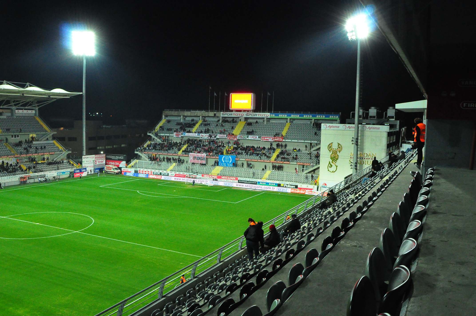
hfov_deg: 57.3
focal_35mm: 33
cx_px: 238
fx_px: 436
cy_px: 158
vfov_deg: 39.9
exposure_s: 1/80
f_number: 9
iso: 3200
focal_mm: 22
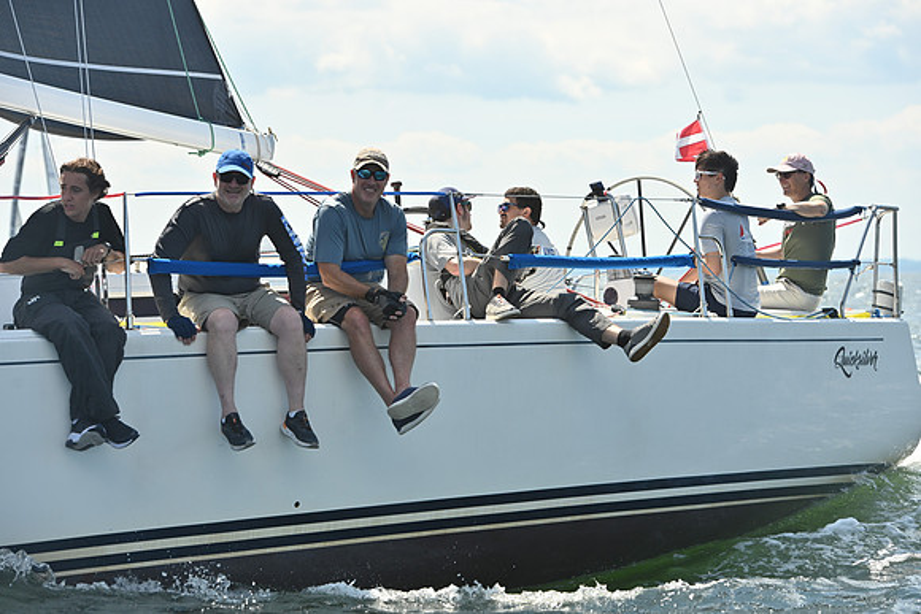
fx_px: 3454
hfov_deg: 15.2
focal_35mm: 135
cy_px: 307
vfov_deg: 10.2
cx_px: 460
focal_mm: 135
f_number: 6.3
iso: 250
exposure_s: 1/1250
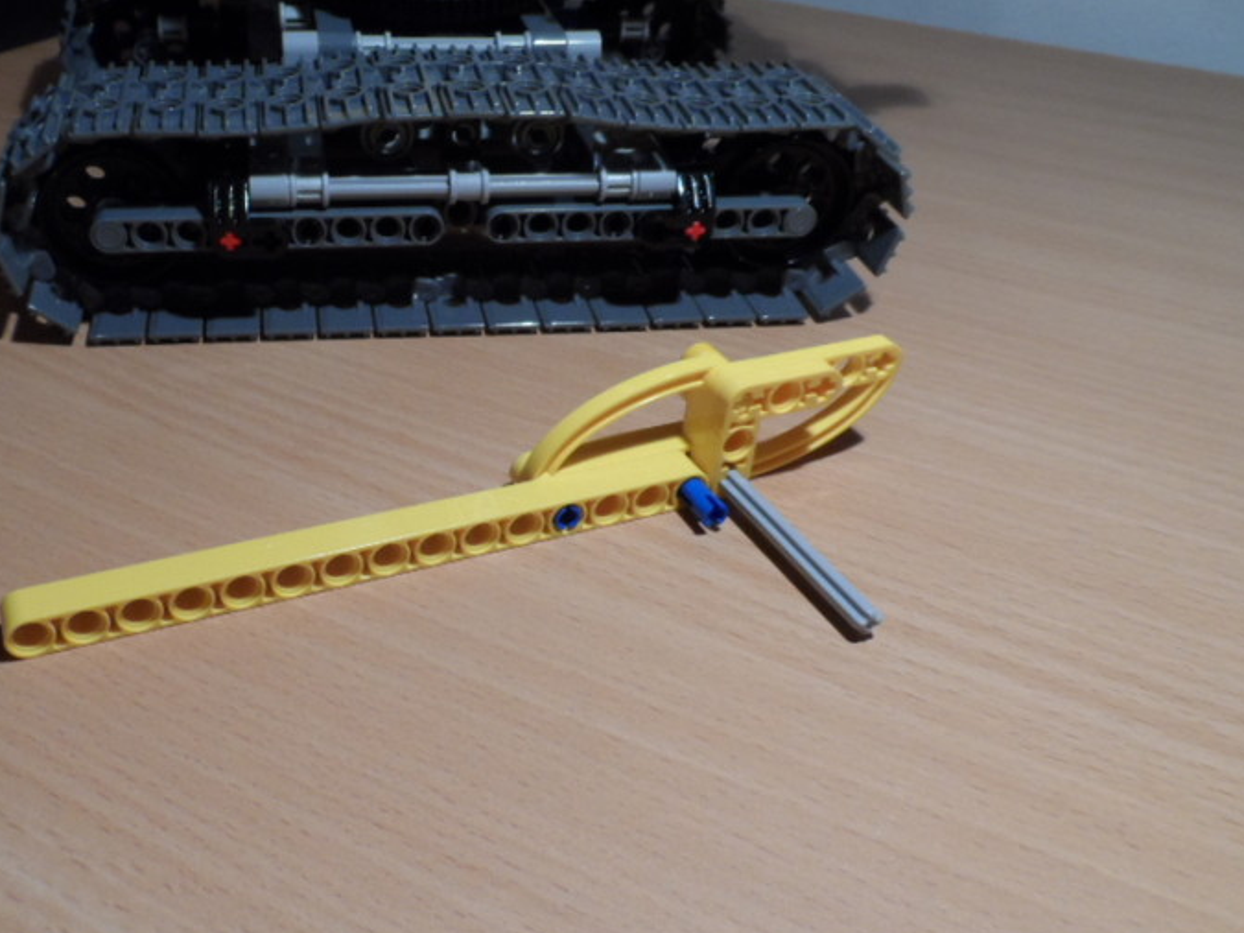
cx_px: 433
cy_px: 473
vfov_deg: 44.1
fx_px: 1150
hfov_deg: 55.8
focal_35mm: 32
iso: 200
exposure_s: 1/20
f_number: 3.2
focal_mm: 4
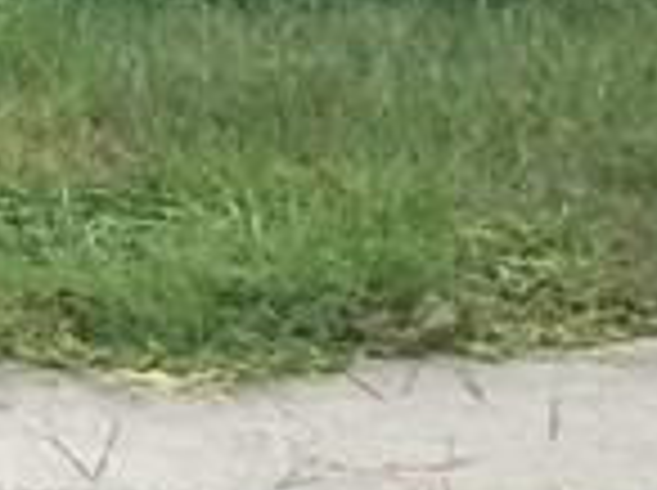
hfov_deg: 8.2
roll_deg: +0.7
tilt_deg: -1.5
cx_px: -1346
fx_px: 3865
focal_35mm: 204
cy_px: -530
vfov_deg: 7.0
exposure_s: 1/1319
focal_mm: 4.15
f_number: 2.2
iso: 32
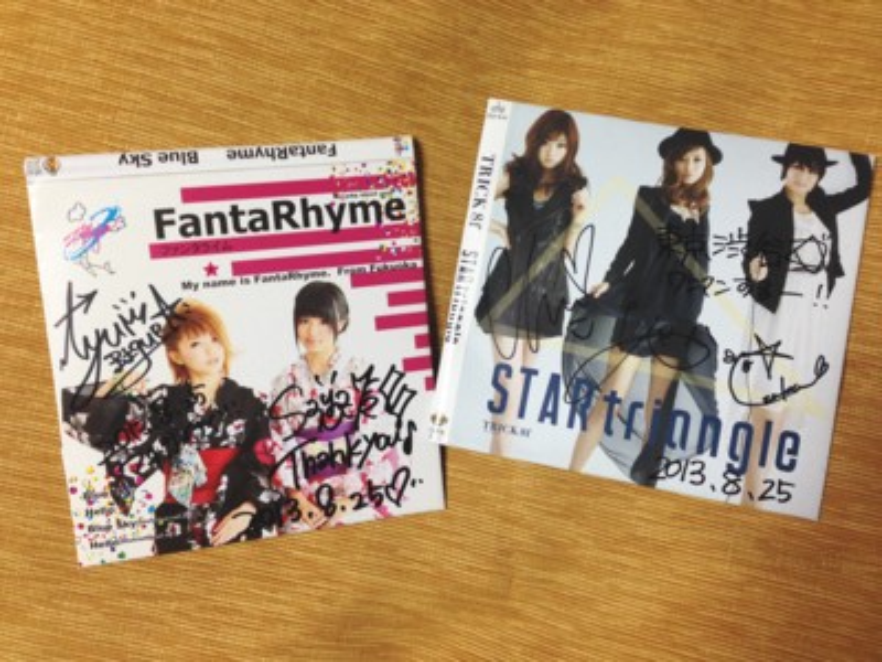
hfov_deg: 55.4
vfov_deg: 42.9
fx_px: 841
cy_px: 331
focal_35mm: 33
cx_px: 441
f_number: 2.4
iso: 64
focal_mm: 4.12
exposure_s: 1/20
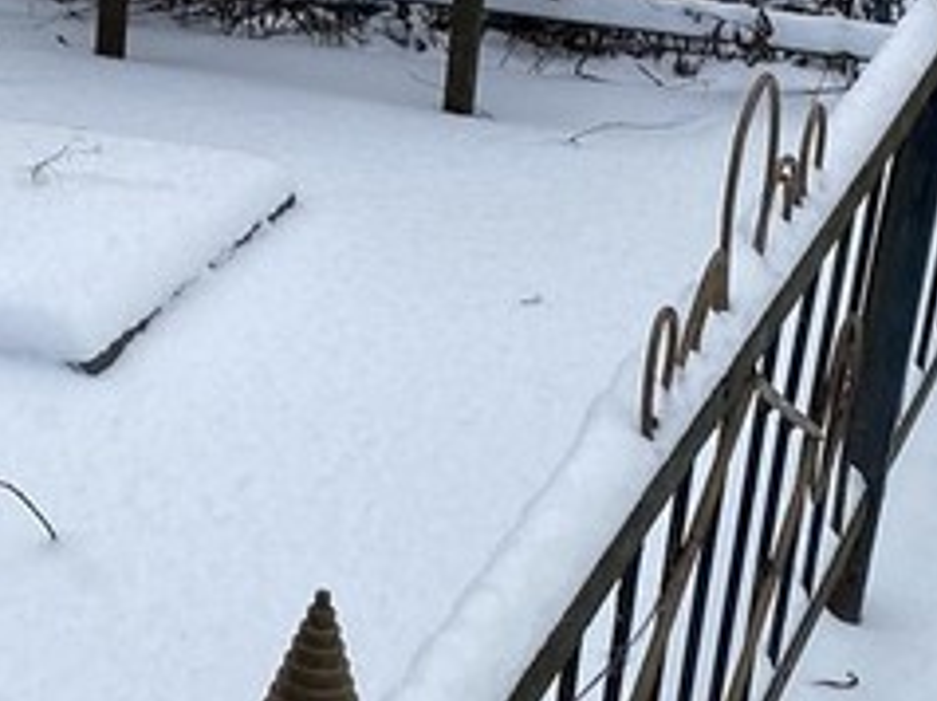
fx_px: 3029
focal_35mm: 112
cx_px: -260
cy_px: 268
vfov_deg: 13.2
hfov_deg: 16.7
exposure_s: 1/1124
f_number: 1.8
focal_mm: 4.25
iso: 32
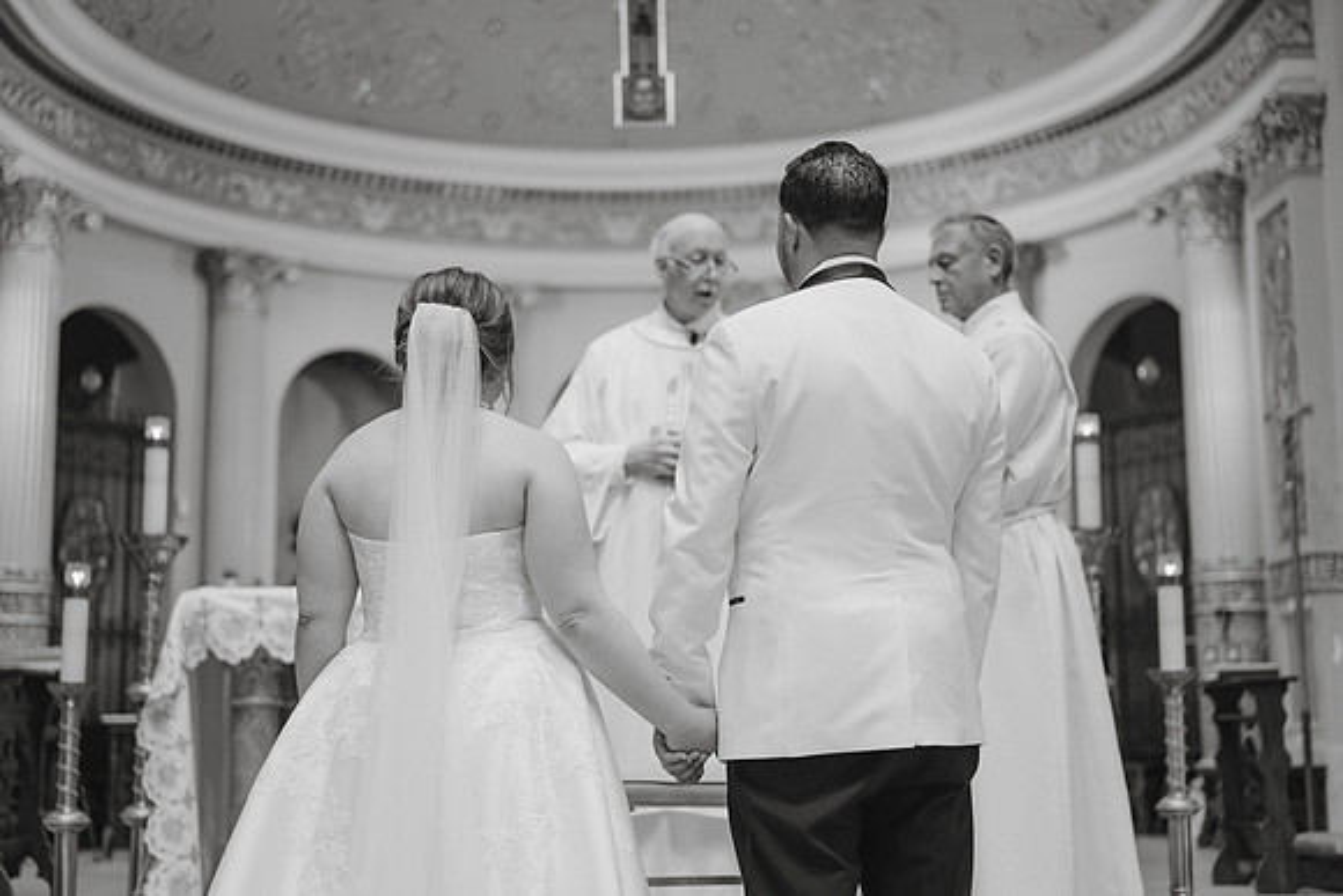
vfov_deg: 25.9
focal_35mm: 52
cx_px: 664
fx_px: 1946
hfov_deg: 38.1
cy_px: 437
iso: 800
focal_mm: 50
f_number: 2
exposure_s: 1/320
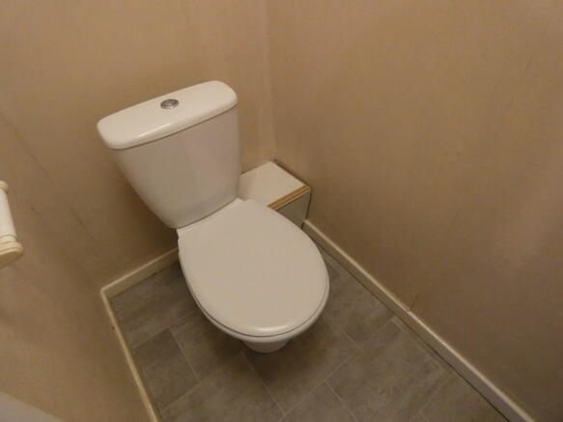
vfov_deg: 66.0
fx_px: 325
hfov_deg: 81.8
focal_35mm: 20
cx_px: 282
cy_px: 211
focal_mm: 3.6
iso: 400
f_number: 2.8
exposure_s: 1/60
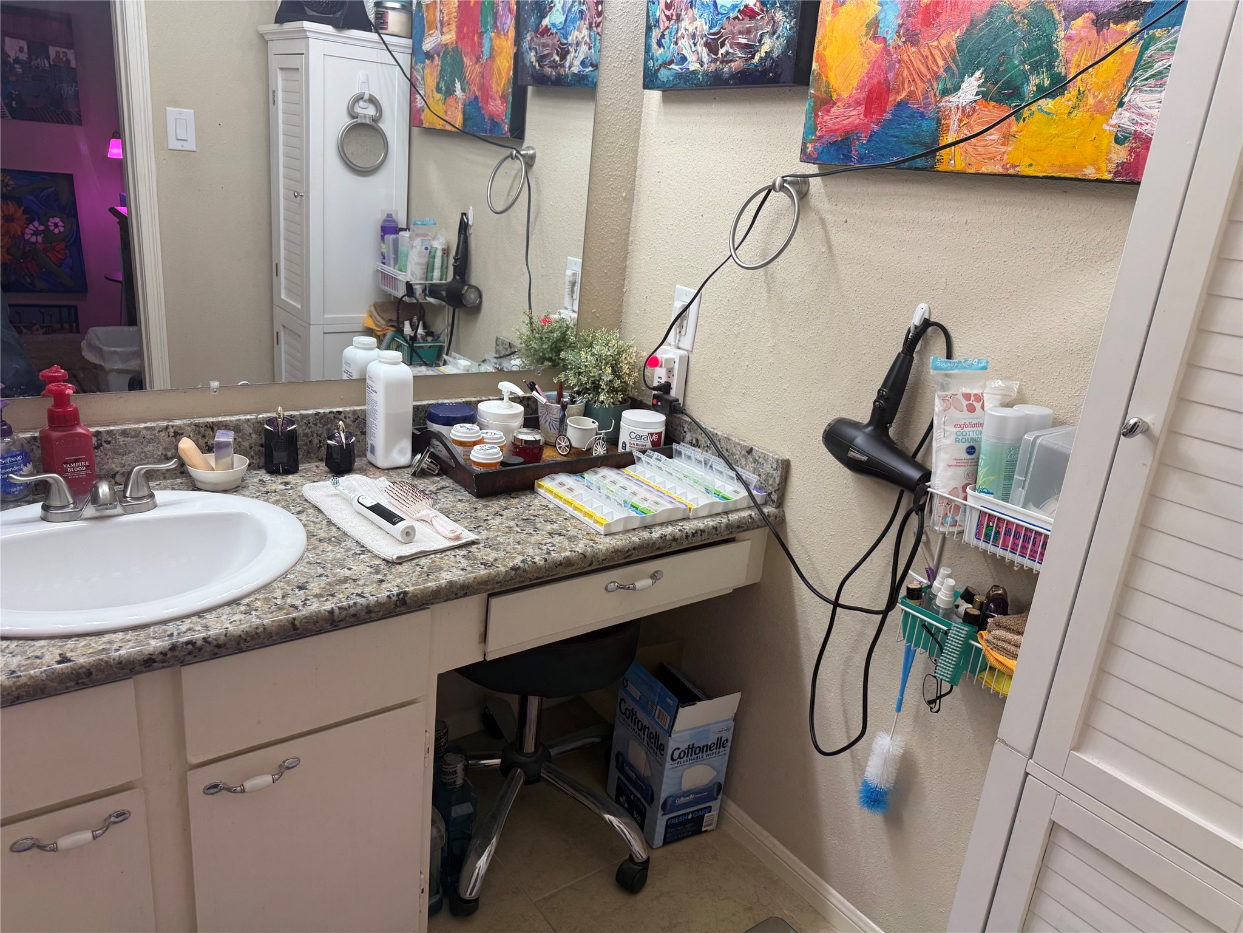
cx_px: 622
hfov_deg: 71.6
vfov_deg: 56.8
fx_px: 862
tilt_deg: -18.7
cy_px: 466
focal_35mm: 24
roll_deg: -5.7
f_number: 1.78
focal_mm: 6.76
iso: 100
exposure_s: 1/120
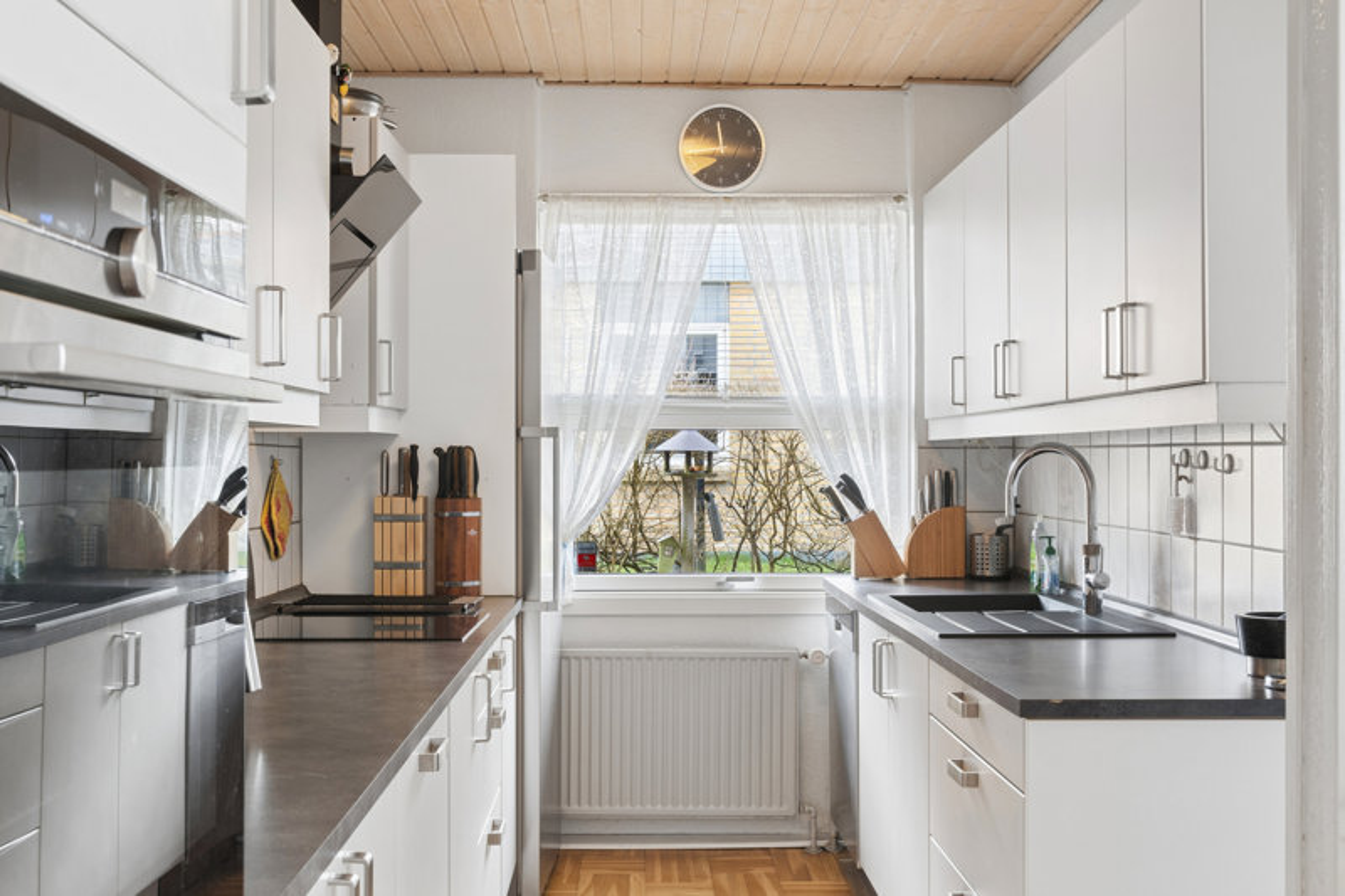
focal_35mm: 39
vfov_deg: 34.2
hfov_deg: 49.6
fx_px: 1457
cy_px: 448
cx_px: 672
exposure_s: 1/10
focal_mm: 26
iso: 200
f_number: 8
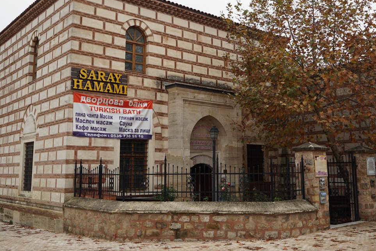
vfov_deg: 33.3
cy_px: 97
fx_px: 418
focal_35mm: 40
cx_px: 212
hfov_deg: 48.3
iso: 100
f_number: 8
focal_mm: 24
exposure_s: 1/100
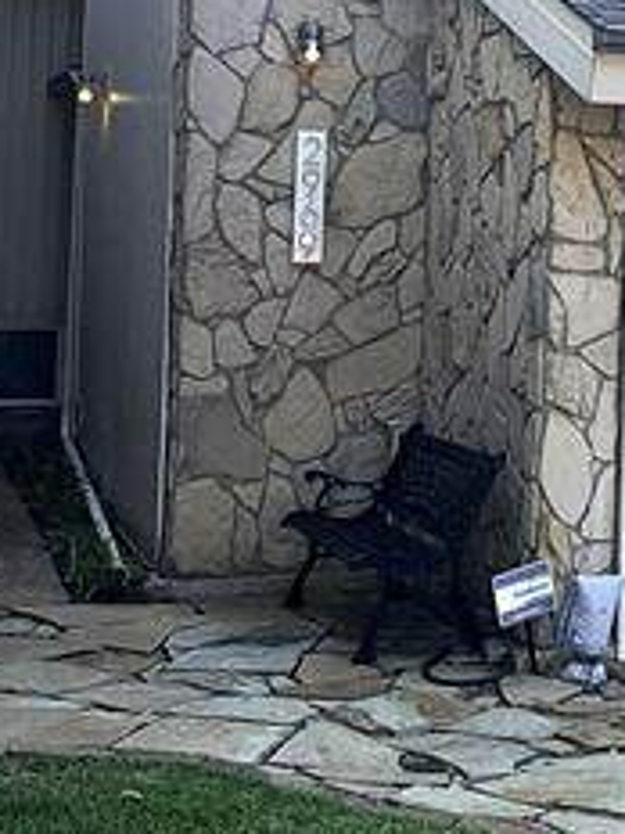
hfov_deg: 16.0
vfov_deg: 22.3
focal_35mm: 86
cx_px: 894
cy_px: 101
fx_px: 2070
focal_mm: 5.96
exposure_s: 1/2778
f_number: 1.6
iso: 50
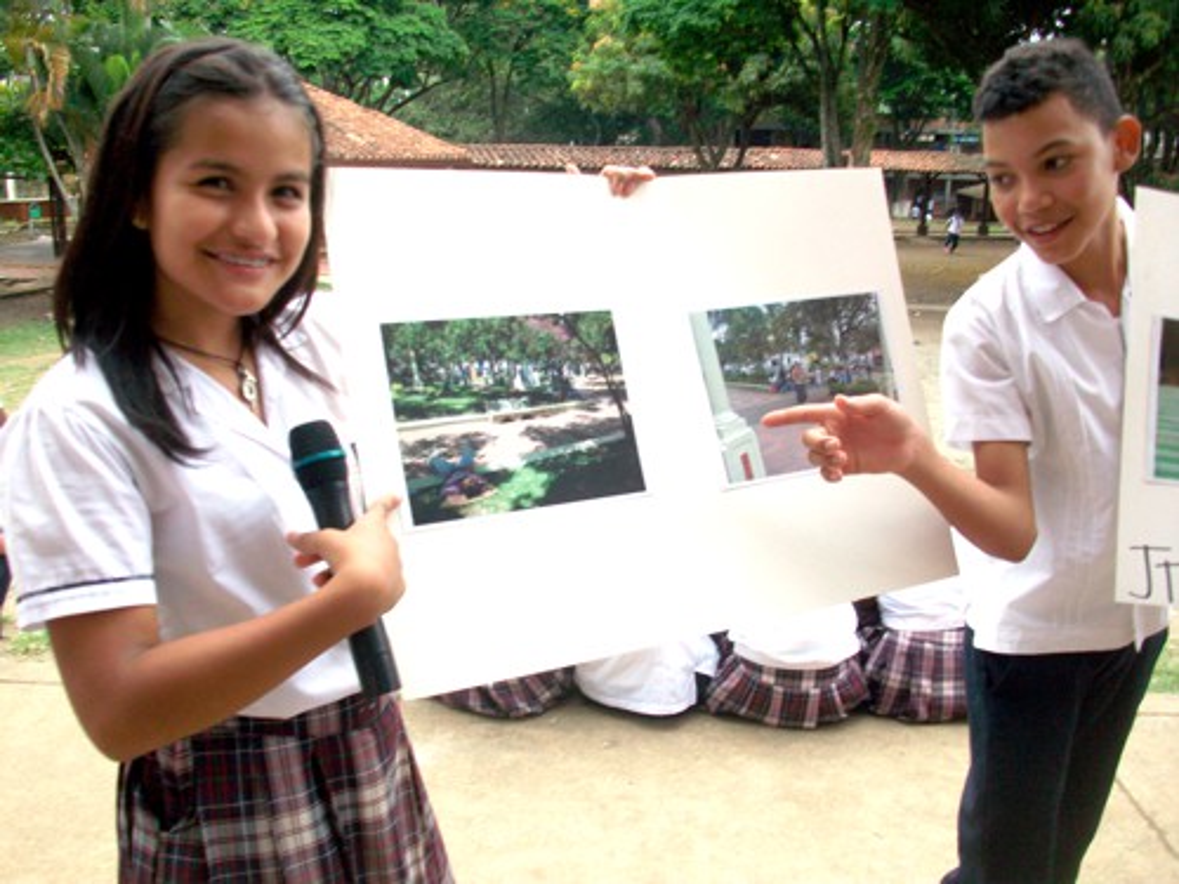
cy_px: 442
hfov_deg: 56.8
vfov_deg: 44.2
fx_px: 1090
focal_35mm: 32
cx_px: 590
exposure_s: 1/80
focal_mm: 5.7
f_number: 2.8
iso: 64
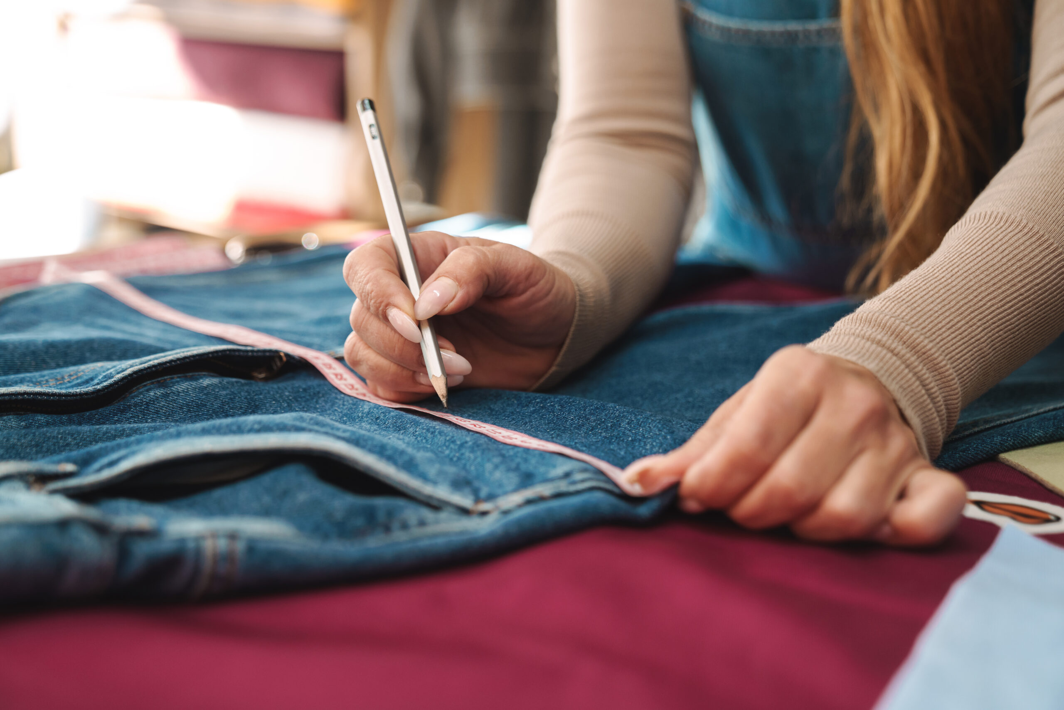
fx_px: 1478
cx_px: 532
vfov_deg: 27.0
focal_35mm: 50
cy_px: 355
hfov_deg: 39.6
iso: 1000
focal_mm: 50
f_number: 2.8
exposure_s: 1/125
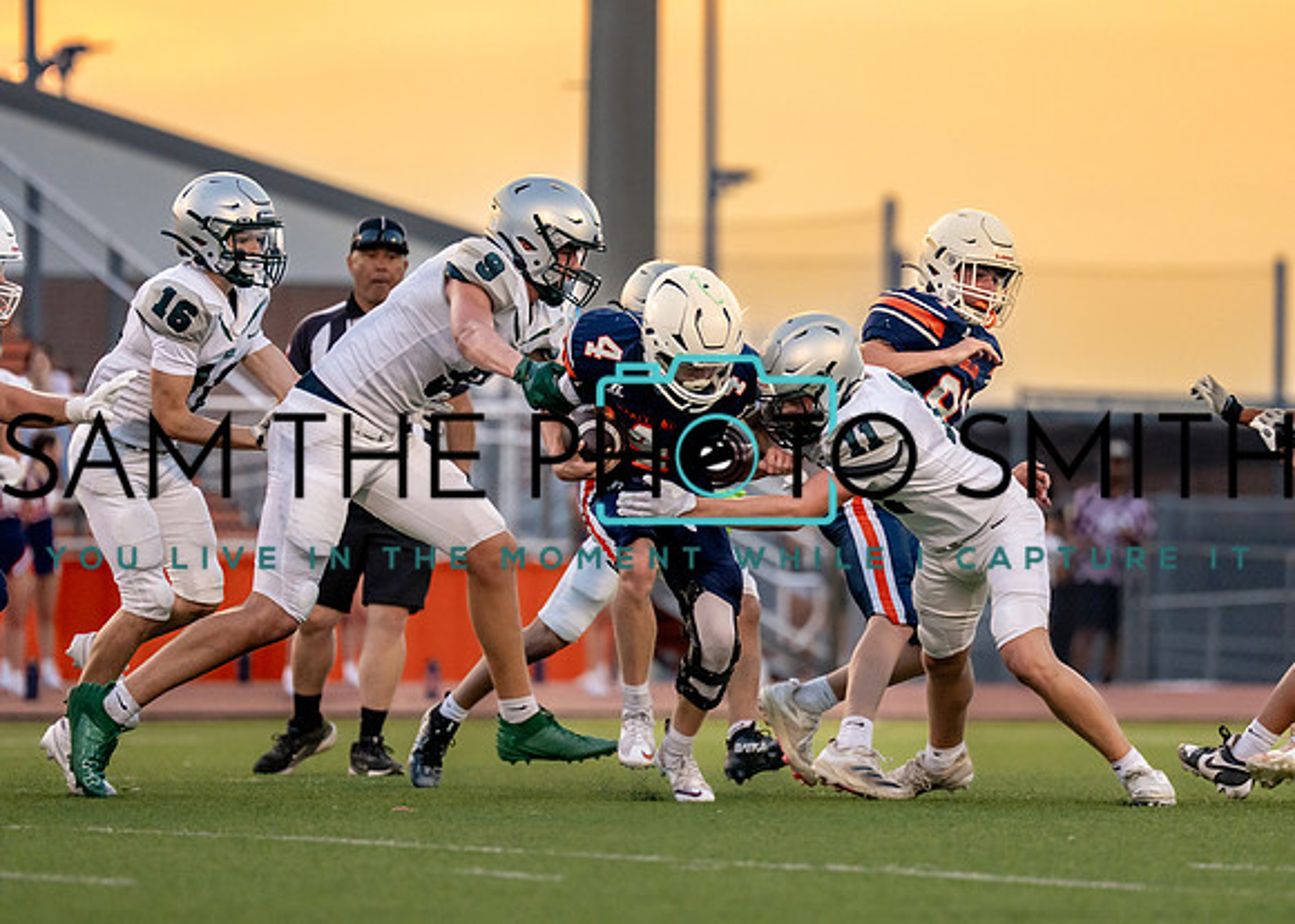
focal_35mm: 316
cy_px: 408
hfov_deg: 6.4
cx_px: 765
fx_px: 11612
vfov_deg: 4.6
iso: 1250
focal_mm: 200
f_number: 2.8
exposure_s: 1/1000
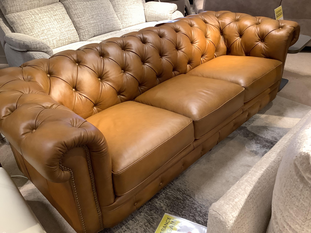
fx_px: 279
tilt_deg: -34.4
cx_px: 156
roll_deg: +0.7
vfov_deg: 45.4
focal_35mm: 31
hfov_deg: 58.4
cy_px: 116
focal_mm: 3.3
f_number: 2.4
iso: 125
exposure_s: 1/50
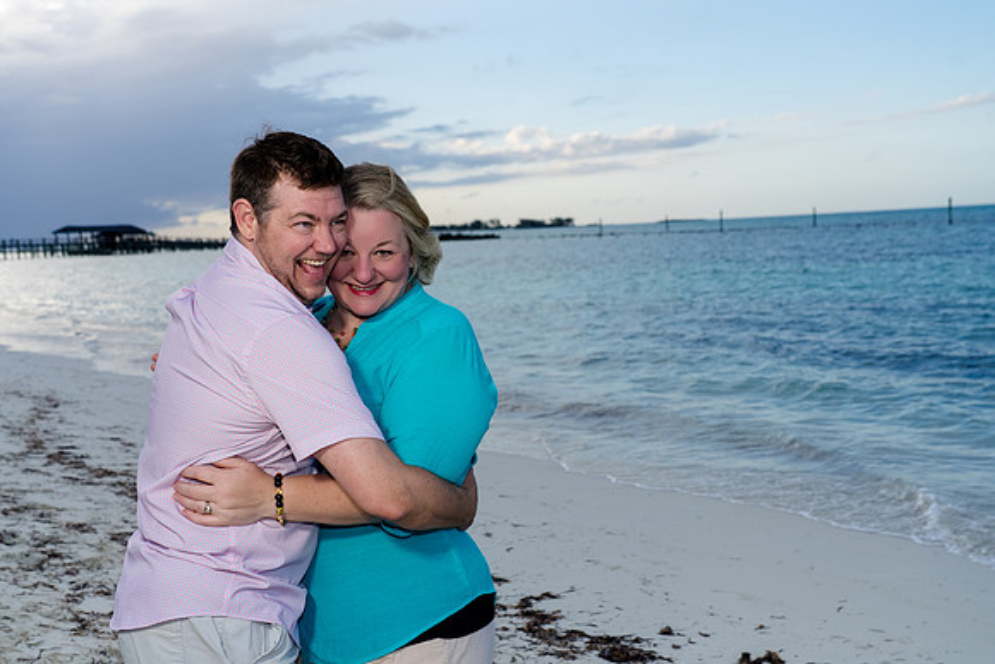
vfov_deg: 35.1
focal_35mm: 38
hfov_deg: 50.7
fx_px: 1050
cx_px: 498
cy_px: 332
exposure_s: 1/250
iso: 100
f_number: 5.6
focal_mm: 38
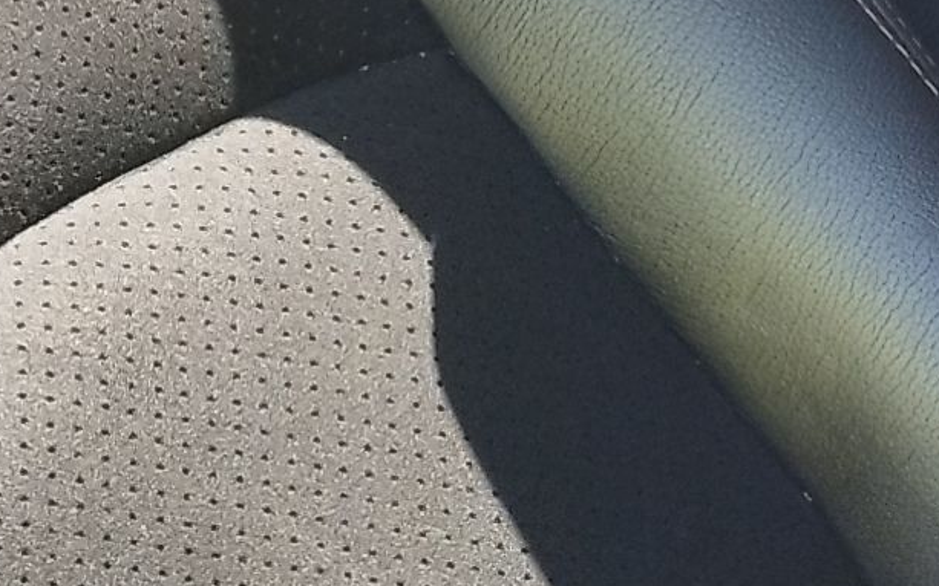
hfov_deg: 12.5
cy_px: -996
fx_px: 4248
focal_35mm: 166
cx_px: 126
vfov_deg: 7.2
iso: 50
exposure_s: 1/122
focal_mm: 5.89
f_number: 1.89
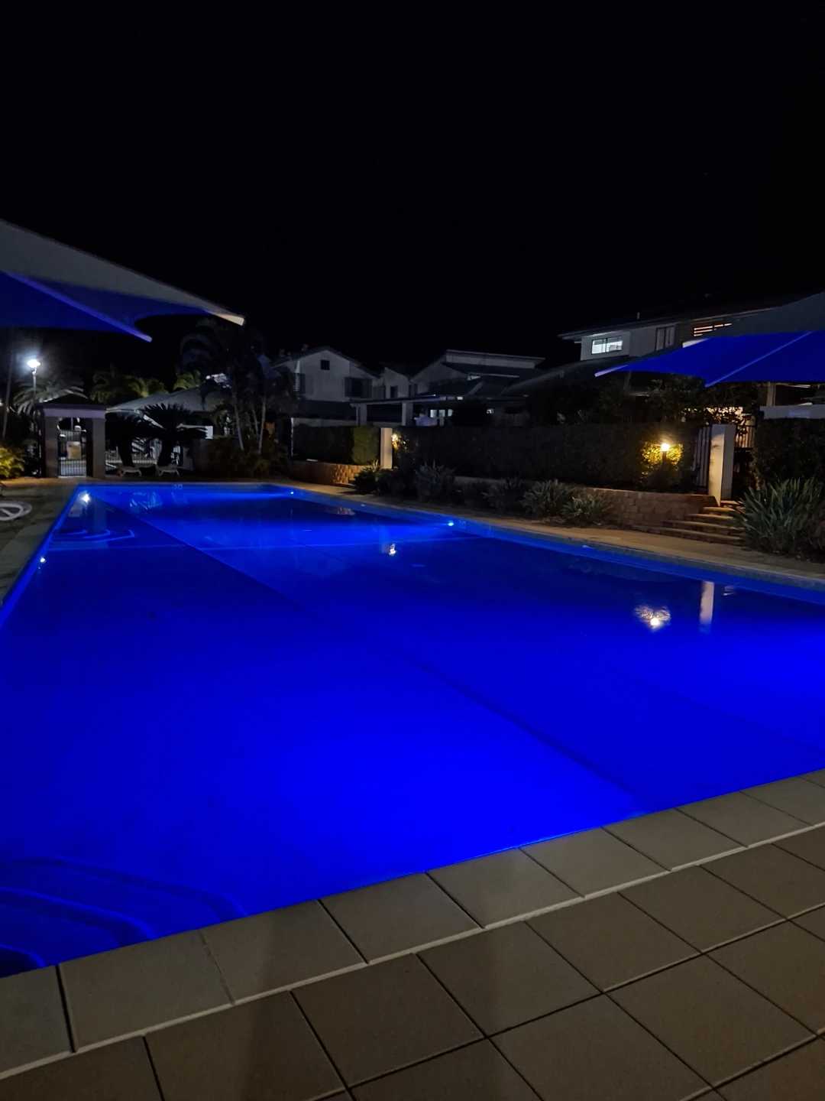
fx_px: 794
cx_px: 412
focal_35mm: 25
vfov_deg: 69.4
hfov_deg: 54.9
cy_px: 550
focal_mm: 4.69
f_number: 1.8
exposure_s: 1/7
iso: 2000
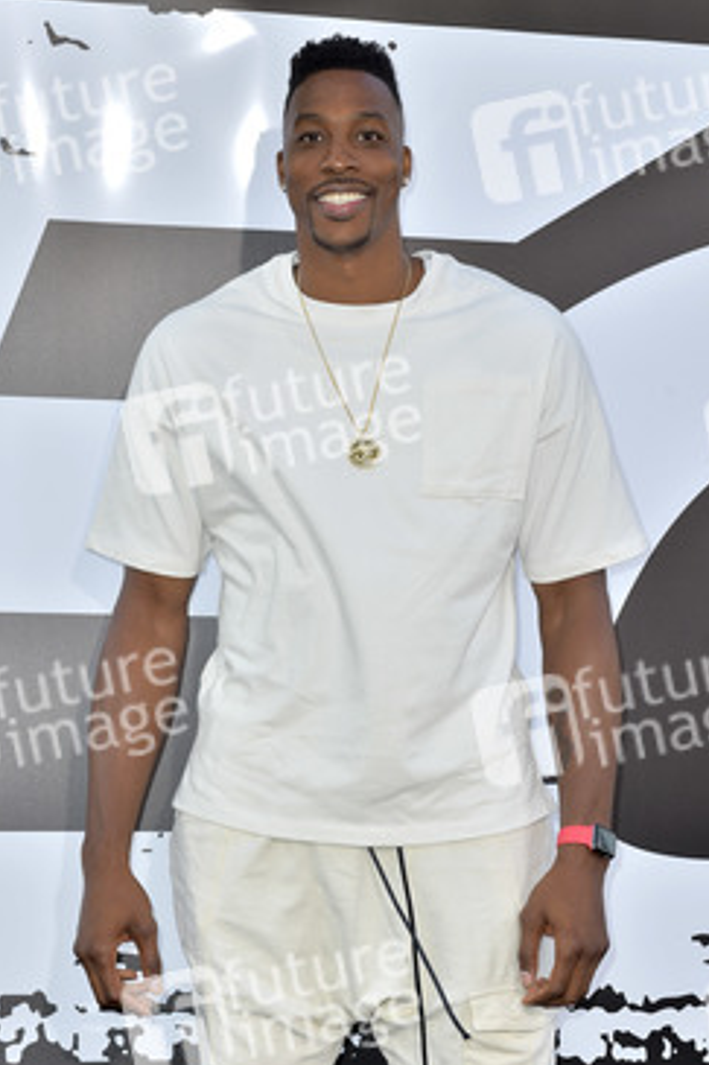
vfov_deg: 29.7
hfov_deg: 20.0
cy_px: 572
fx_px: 2011
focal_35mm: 68
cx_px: 357
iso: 250
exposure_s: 1/250
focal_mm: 62
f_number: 6.3
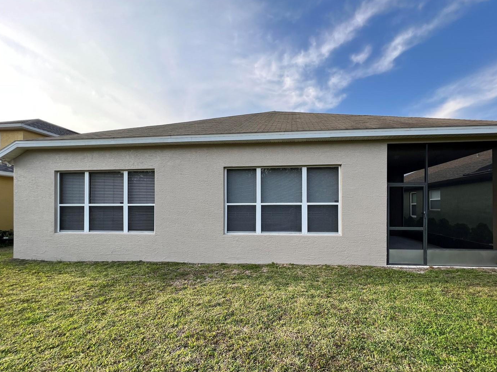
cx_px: 271
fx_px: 215
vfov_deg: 81.5
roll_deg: -0.1
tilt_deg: +0.4
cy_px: 205
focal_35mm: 15
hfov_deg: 97.9
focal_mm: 1.57
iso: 32
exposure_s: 1/268
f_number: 1.8
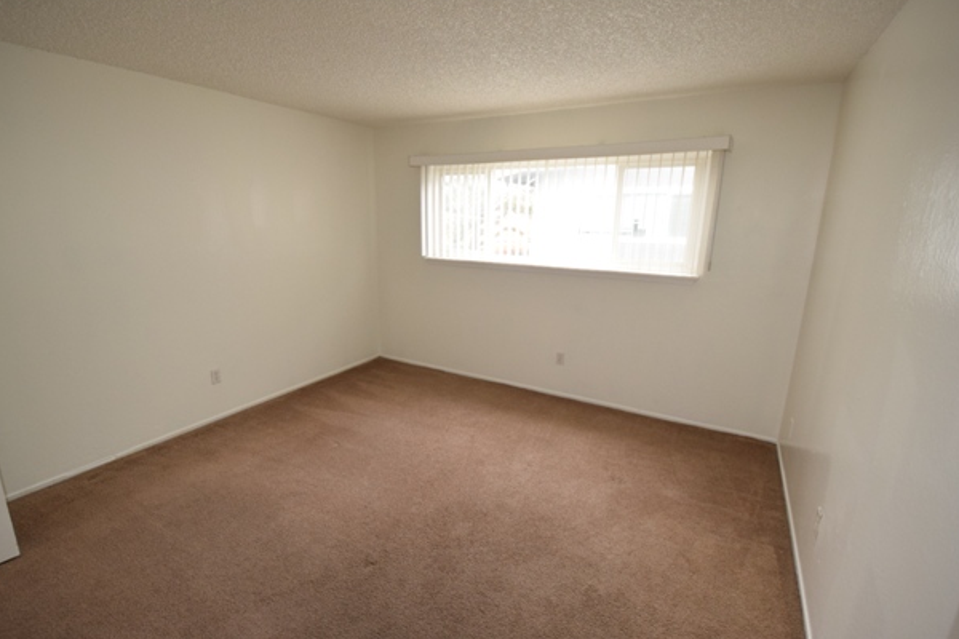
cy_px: 317
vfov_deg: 73.7
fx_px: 426
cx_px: 468
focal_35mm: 16
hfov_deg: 96.7
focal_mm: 10
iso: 800
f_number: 5
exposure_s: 1/100
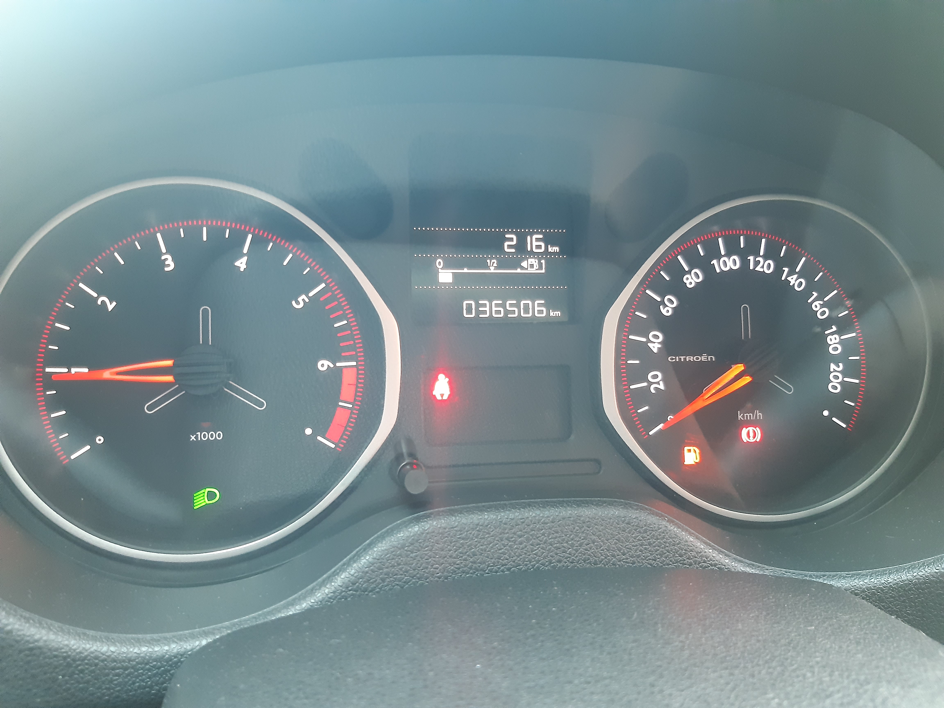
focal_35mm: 26
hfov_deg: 67.3
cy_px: 354
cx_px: 472
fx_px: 709
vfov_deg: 53.1
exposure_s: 1/25
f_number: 1.7
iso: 400
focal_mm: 3.92
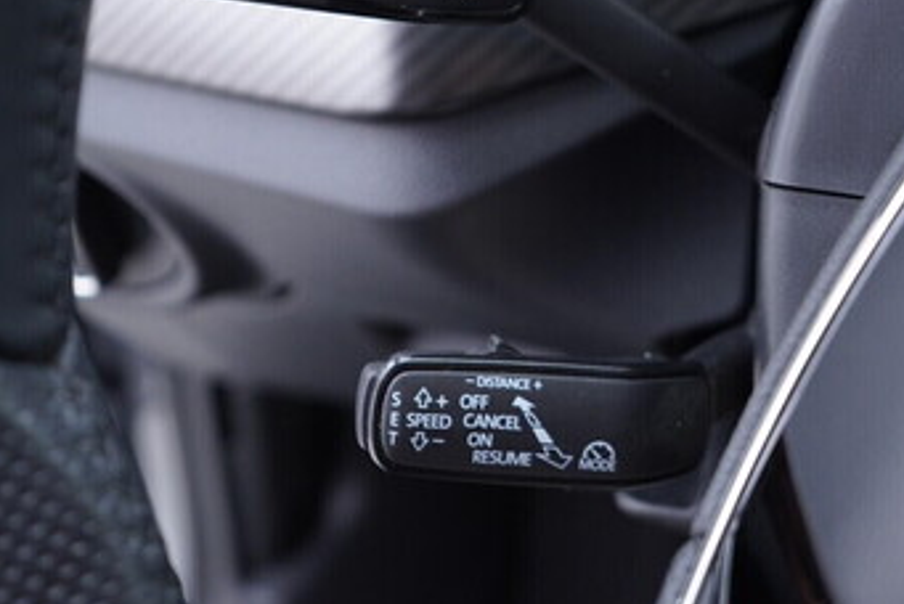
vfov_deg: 23.1
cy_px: 131
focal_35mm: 58
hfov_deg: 34.4
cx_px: 427
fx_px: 1458
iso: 320
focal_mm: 24
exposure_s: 1/40
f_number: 2.8
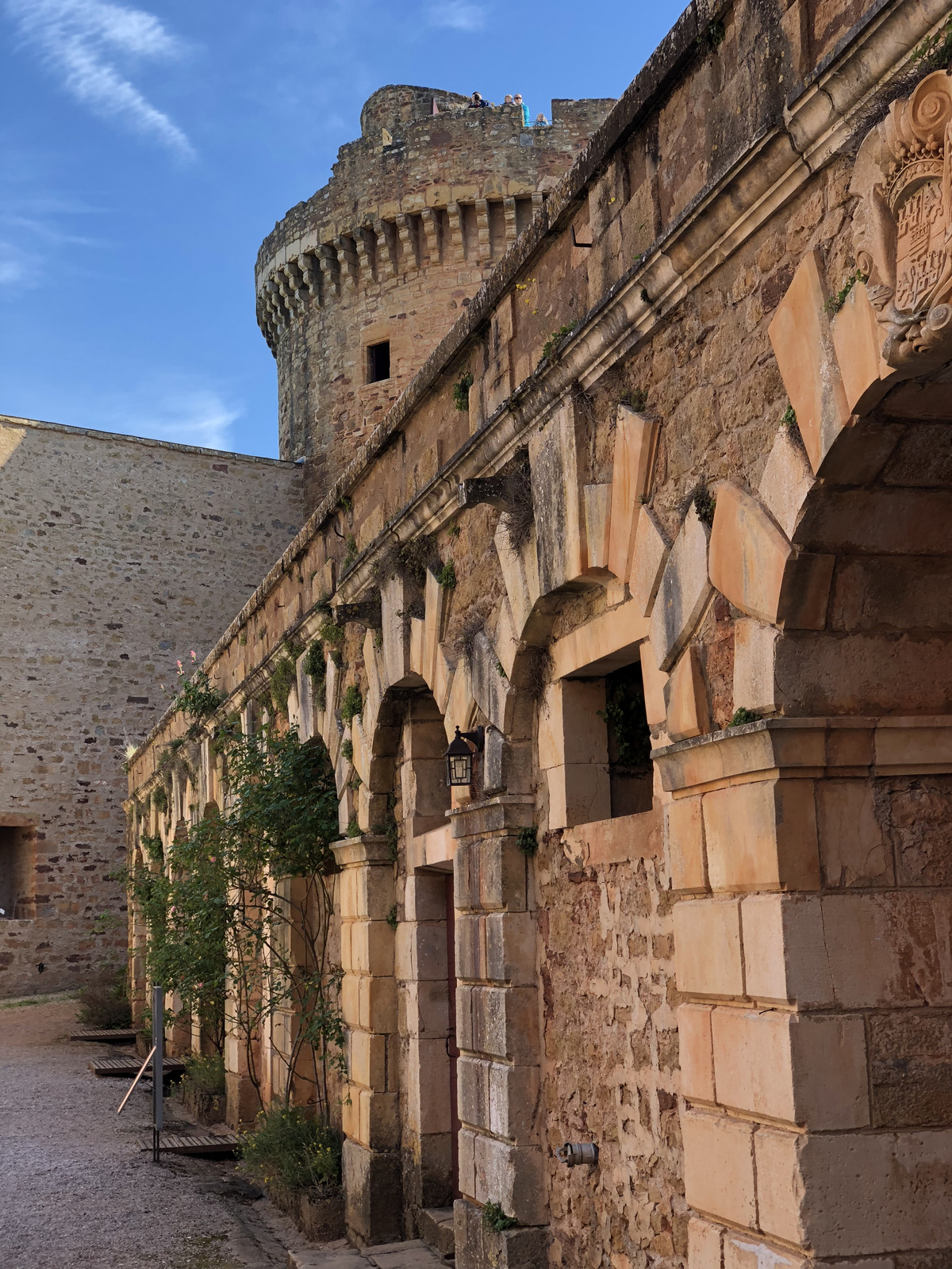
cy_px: 634
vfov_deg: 36.8
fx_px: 1907
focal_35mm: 52
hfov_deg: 28.0
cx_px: 476
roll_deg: +2.1
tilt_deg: +10.0
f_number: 2.4
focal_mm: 6
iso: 16
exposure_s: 1/152
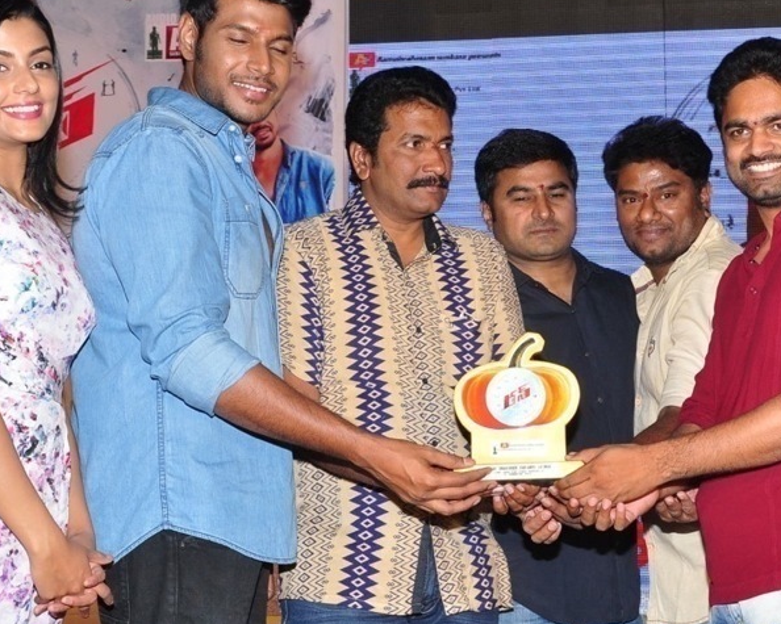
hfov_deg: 26.6
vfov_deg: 21.5
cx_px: 529
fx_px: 1641
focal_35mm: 71
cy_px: 340
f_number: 9
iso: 500
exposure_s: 1/125
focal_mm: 30
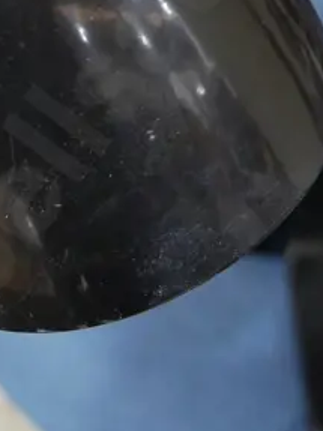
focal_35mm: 100
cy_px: -39
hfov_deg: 14.8
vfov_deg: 18.9
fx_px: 1245
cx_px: 204
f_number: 3.5
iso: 1600
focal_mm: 14
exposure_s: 1/60
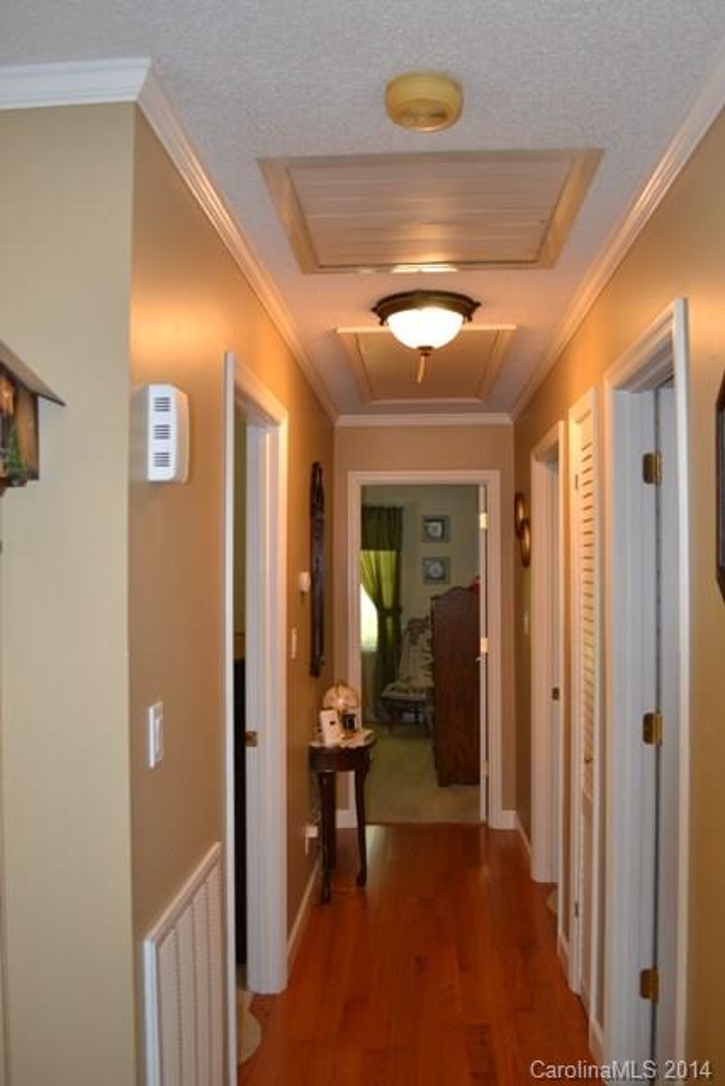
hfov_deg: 48.0
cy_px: 543
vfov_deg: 67.4
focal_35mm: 27
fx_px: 815
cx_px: 362
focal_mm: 18
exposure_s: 1/60
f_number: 3.5
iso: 720
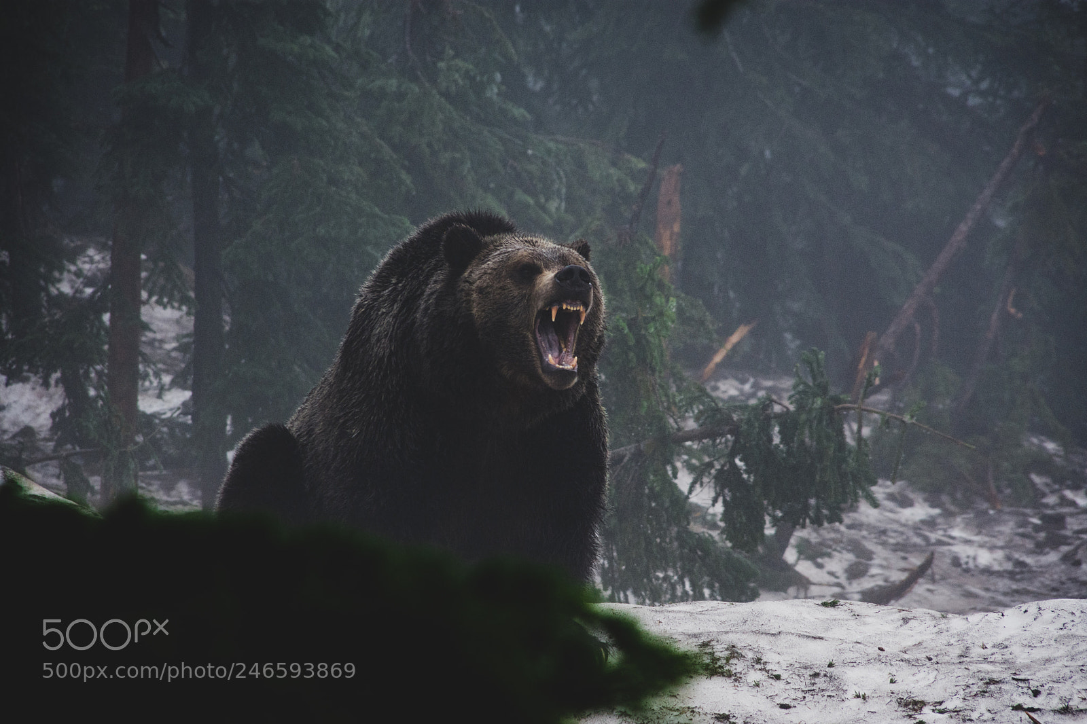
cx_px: 544
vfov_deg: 4.6
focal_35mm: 300
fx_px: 9056
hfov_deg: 6.9
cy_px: 362
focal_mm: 200
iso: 640
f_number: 9
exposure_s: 1/250
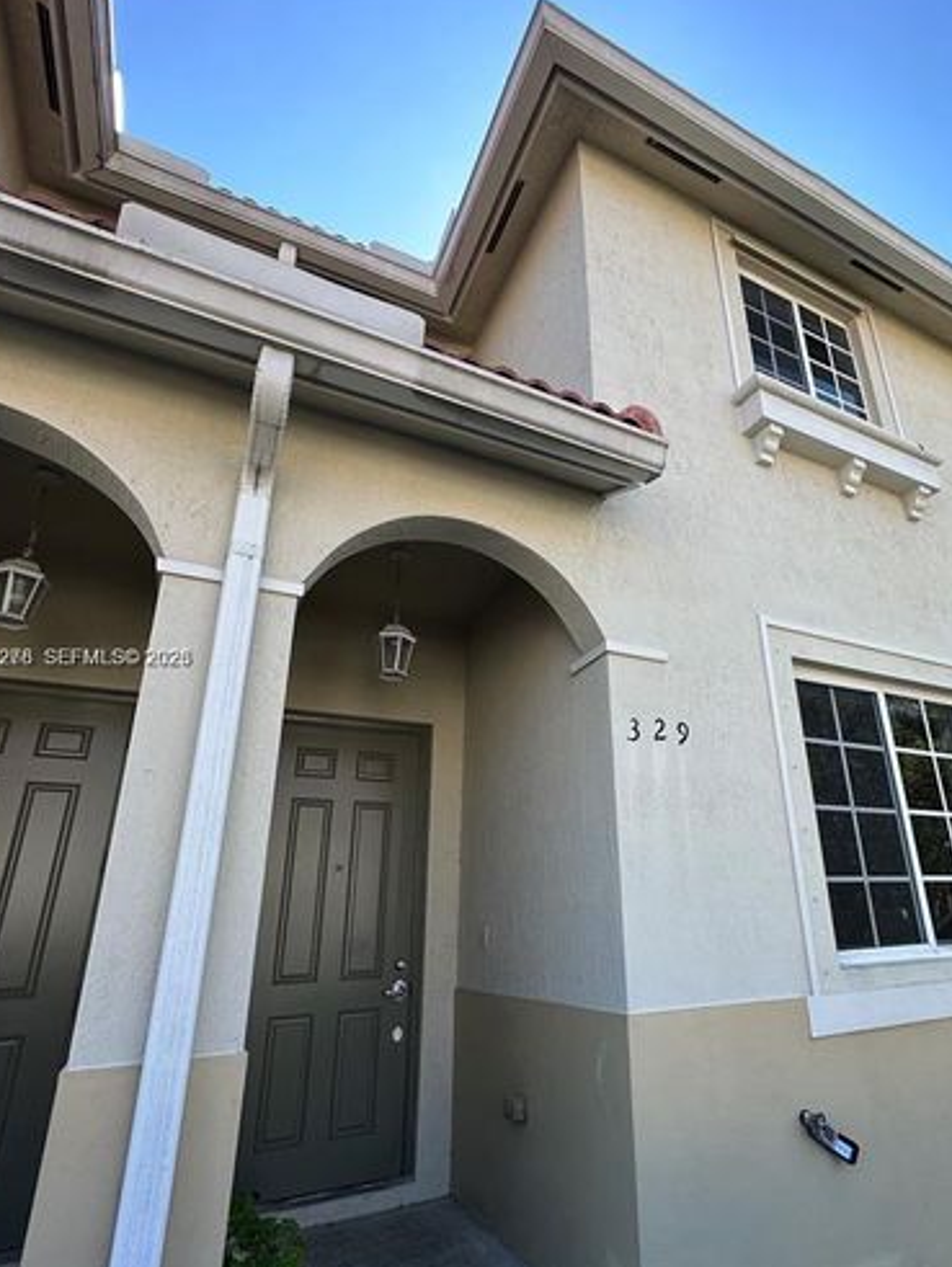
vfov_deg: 84.6
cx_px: 570
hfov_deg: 68.1
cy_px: 659
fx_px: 696
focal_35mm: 19
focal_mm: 2.22
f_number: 2.2
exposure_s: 1/447
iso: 40
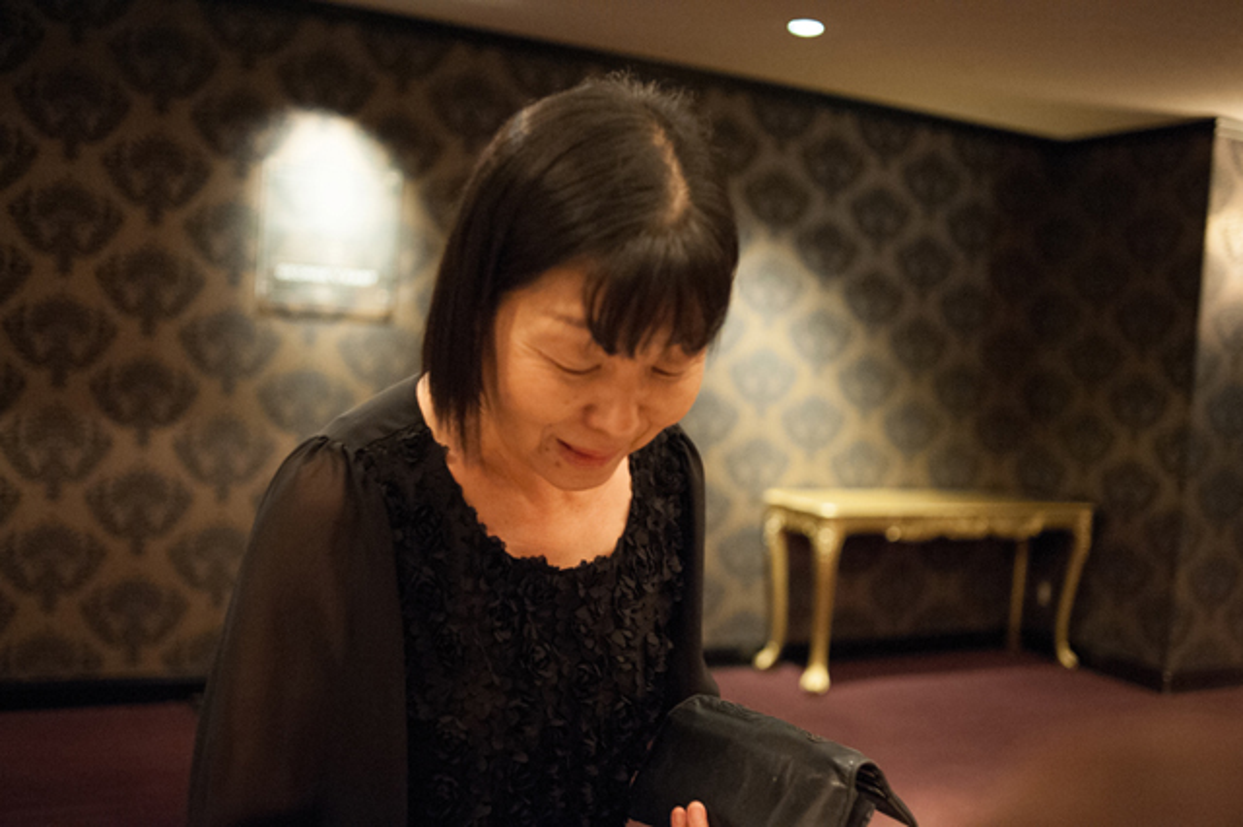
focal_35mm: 35
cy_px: 414
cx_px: 622
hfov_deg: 54.5
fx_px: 1208
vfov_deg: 37.8
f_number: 2.8
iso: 5000
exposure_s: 1/100
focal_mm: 35
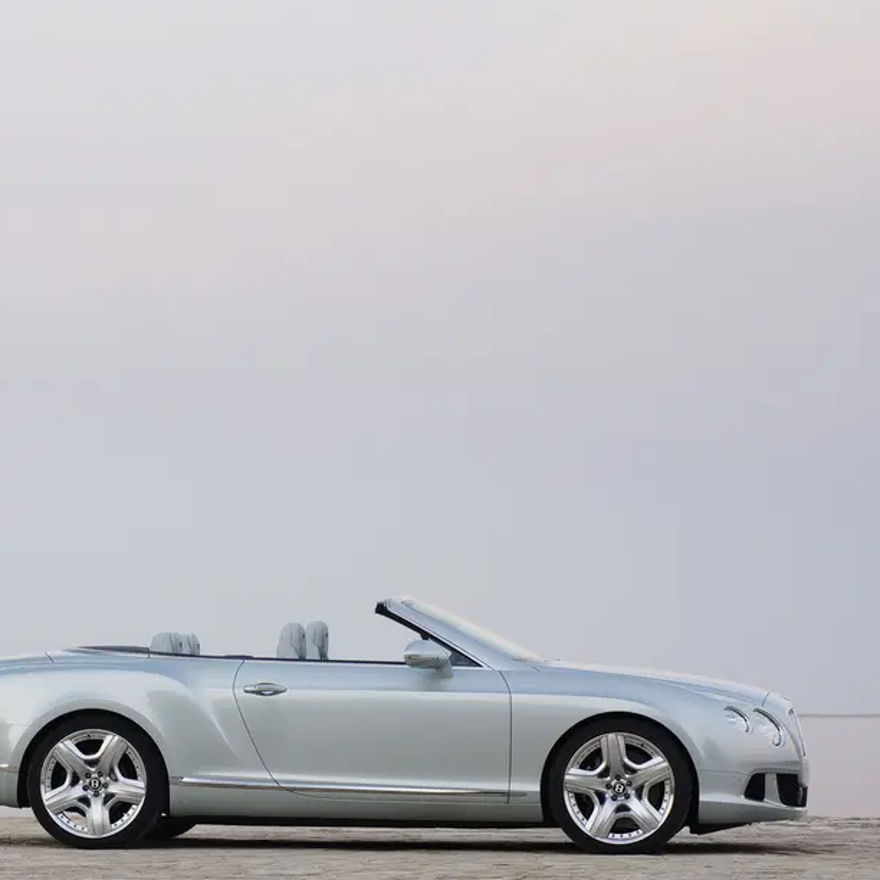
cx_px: 66
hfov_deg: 13.8
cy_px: 437
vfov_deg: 14.0
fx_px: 3595
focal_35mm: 125
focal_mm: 50
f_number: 7.1
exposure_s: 1/10
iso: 200
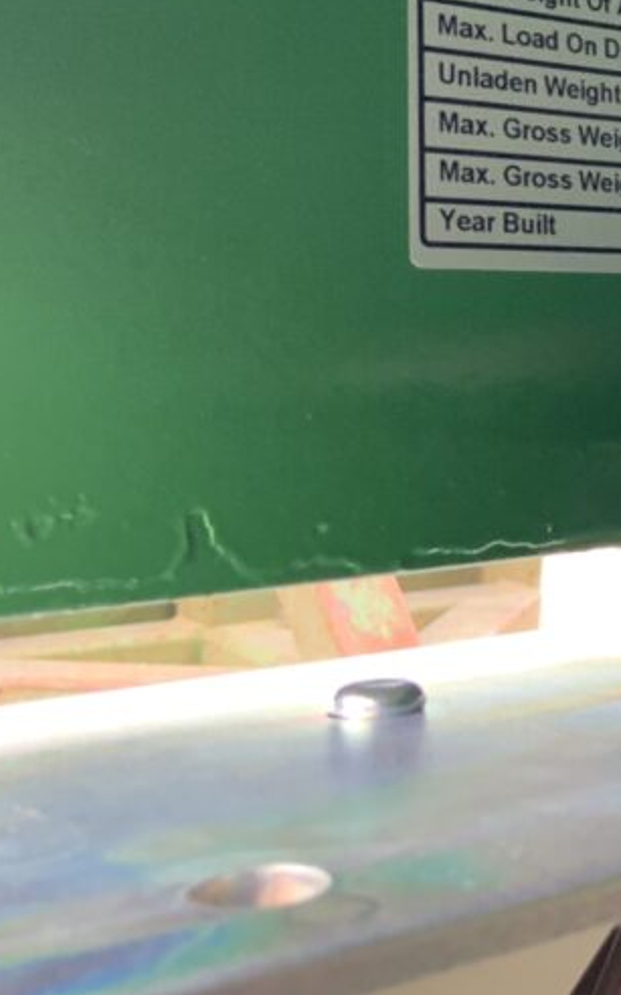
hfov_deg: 17.8
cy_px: 267
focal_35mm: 64
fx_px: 1735
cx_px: 975
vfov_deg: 31.5
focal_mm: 3
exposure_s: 1/80
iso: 64
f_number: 1.8
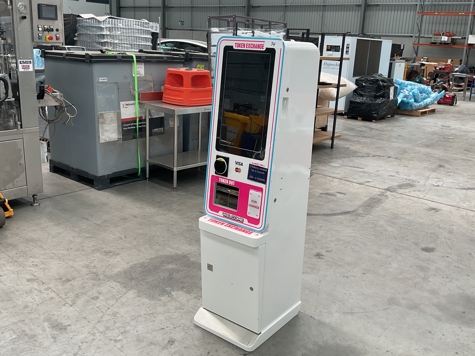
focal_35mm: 34
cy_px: 170
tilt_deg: -14.4
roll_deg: -2.7
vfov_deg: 41.8
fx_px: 467
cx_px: 258
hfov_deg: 53.9
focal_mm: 3
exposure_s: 1/120
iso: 20
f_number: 1.8
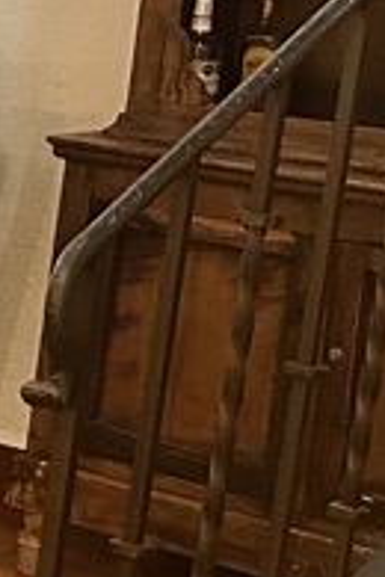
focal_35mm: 154
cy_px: 189
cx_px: -1167
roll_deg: -1.8
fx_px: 2470
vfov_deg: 13.3
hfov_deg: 6.9
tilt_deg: -10.4
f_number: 1.78
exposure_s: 1/60
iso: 500
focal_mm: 6.86
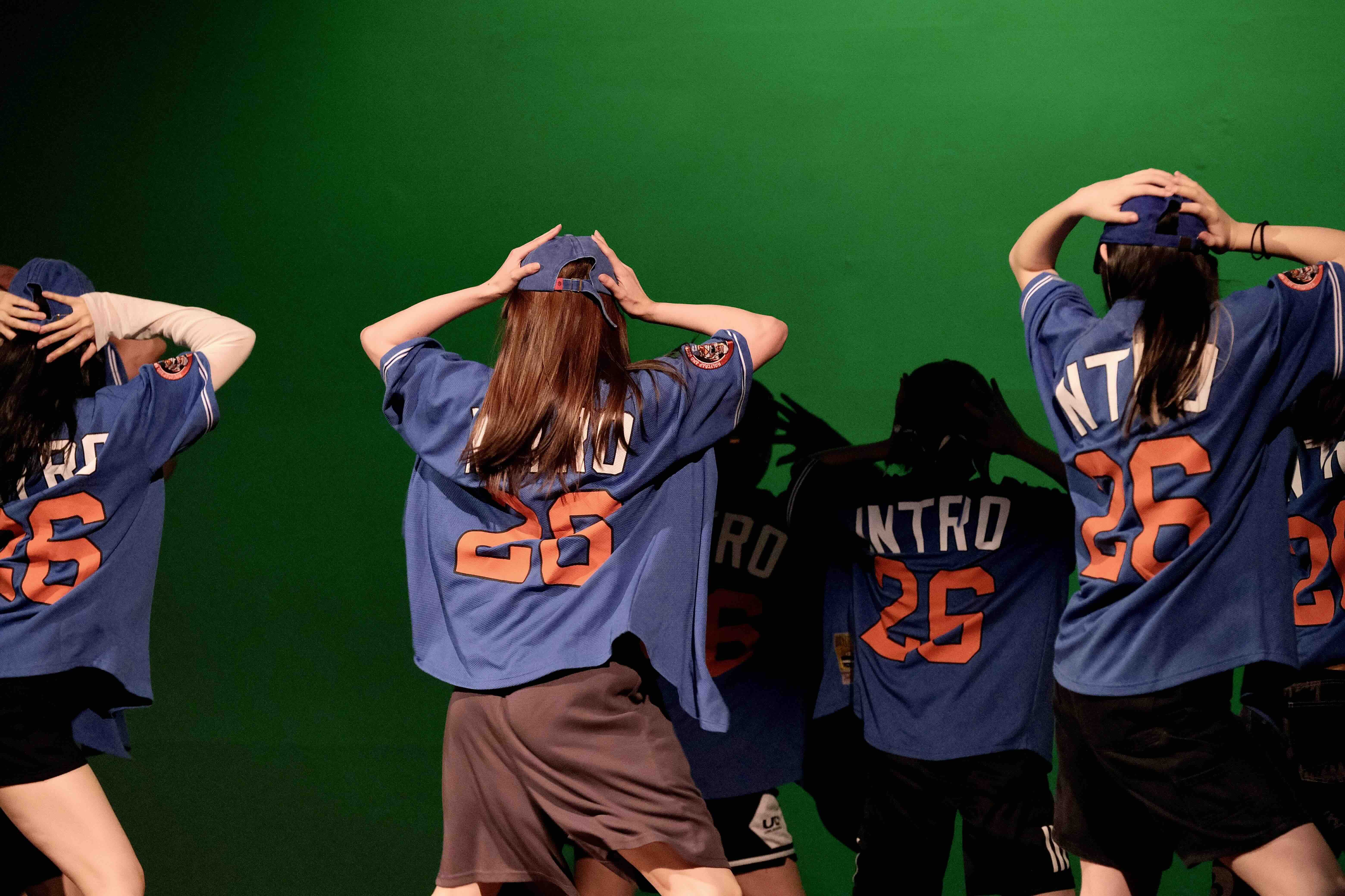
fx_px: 7546
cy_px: 448
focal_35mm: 202
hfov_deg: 10.2
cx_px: 672
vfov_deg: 6.8
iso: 6400
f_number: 4.5
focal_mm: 134.4
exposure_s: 1/250
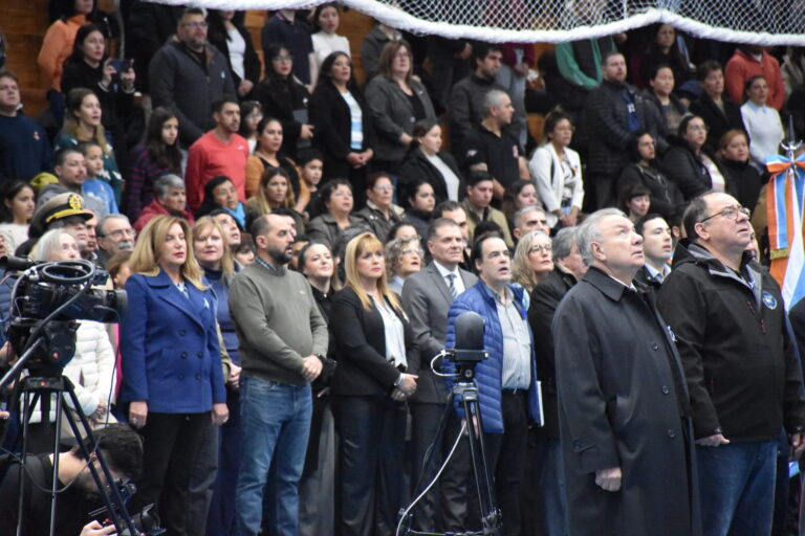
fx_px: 4695
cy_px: 268
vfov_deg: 6.5
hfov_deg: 9.8
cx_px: 402
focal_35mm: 210
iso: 9000
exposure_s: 1/250
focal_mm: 140
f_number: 5.6
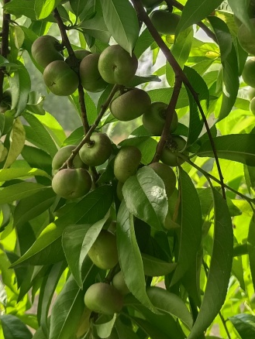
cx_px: 120
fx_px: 549
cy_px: 53
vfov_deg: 33.0
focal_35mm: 56
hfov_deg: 26.1
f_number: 1.88
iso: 154
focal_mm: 5.59
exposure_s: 1/100
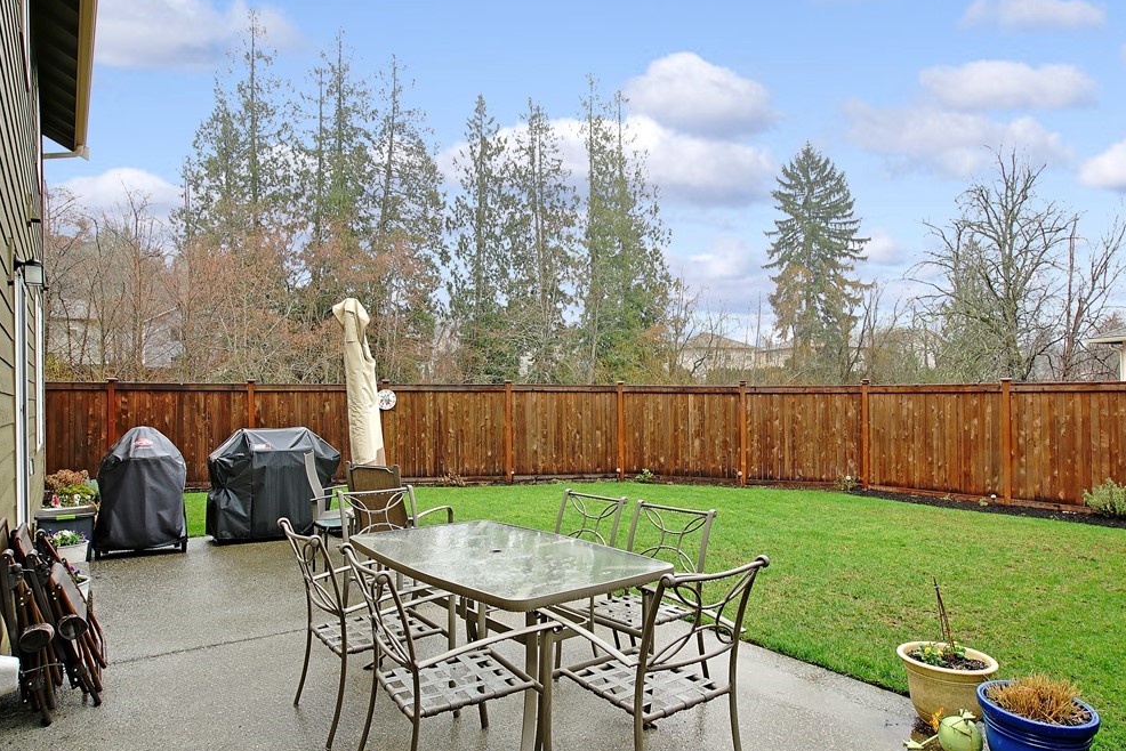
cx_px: 558
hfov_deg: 78.6
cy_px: 395
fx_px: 688
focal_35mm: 22
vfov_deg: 57.2
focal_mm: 20
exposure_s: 1/2
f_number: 13
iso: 50
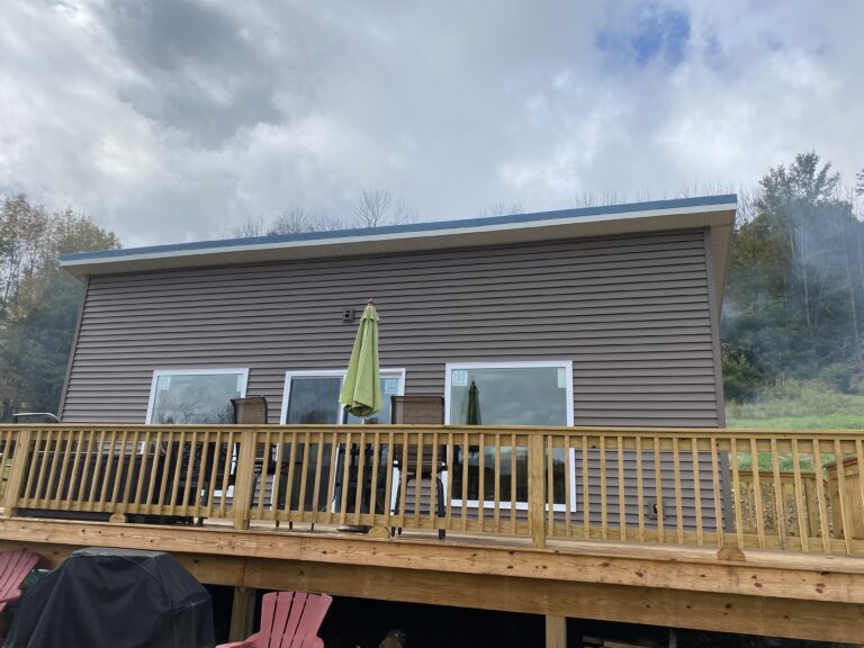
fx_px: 649
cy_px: 324
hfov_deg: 67.3
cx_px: 432
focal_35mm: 26
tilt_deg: +17.3
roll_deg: -2.1
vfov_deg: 53.1
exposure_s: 1/3846
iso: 32
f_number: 1.8
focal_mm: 4.25
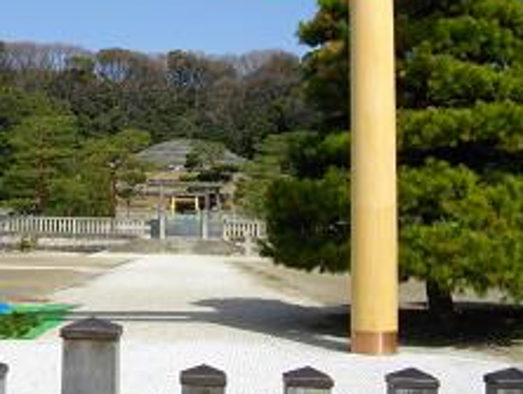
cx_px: 192
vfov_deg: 25.8
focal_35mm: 56
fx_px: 847
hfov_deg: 34.1
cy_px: 92
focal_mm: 5.7
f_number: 5.5
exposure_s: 1/400
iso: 100
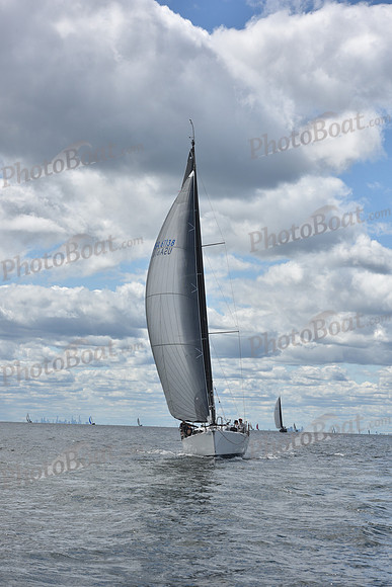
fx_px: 1404
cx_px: 196
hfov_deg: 15.9
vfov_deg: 23.6
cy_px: 294
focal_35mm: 86
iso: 250
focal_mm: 86
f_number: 11
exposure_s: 1/800
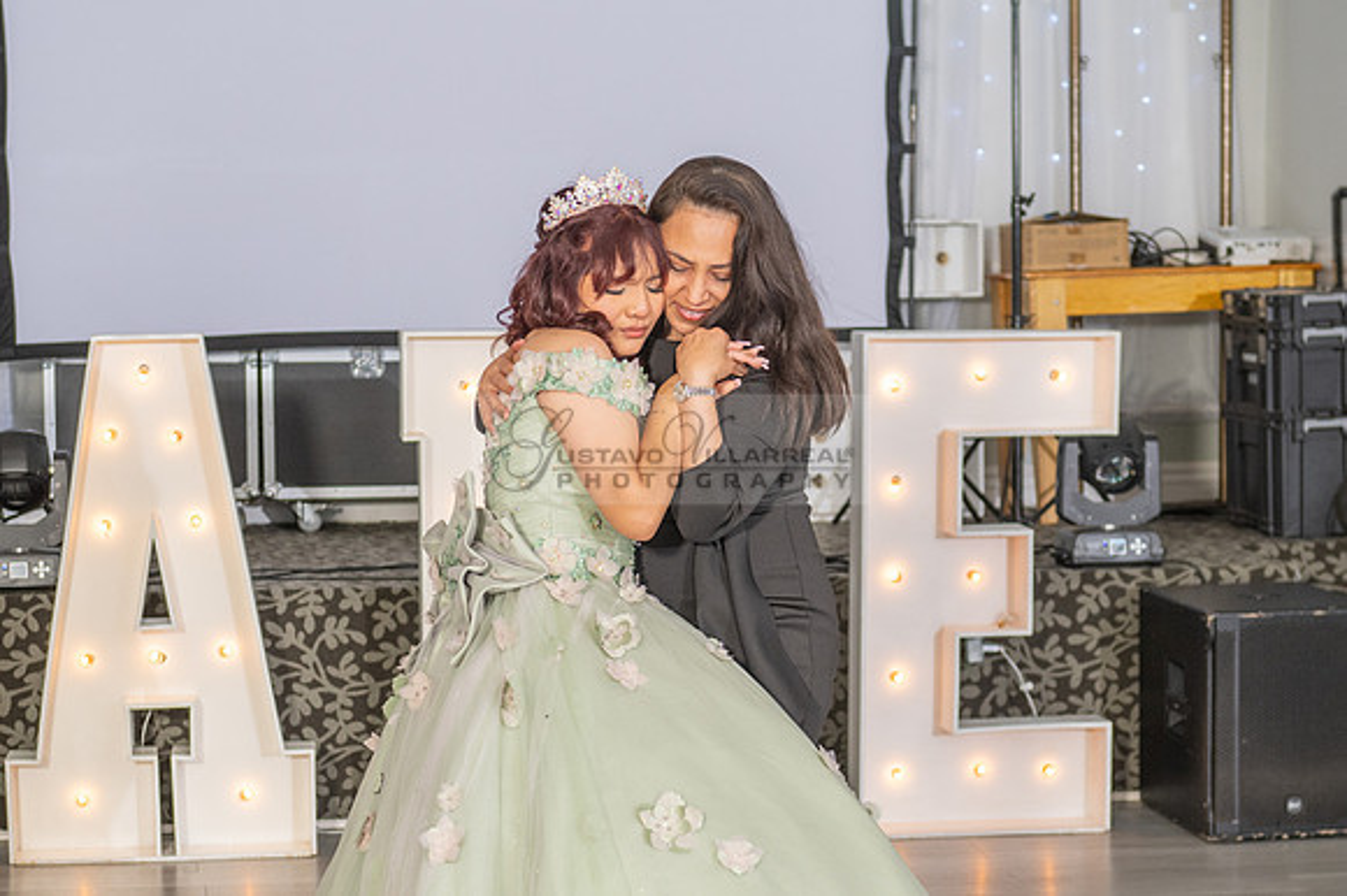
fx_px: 3365
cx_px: 694
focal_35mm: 90
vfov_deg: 15.1
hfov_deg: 22.6
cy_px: 652
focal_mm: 48
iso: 500
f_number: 3.5
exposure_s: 1/160
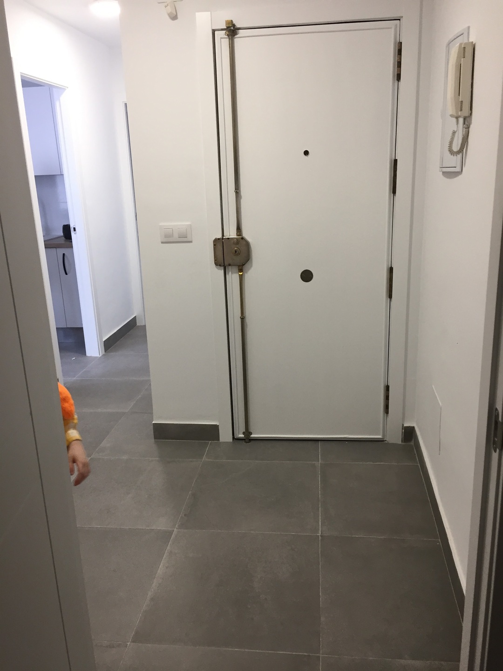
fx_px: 562
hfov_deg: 48.2
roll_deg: +1.9
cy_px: 336
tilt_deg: -14.0
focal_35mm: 29
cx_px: 252
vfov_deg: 61.7
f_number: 2.2
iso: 50
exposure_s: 1/33
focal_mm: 4.15
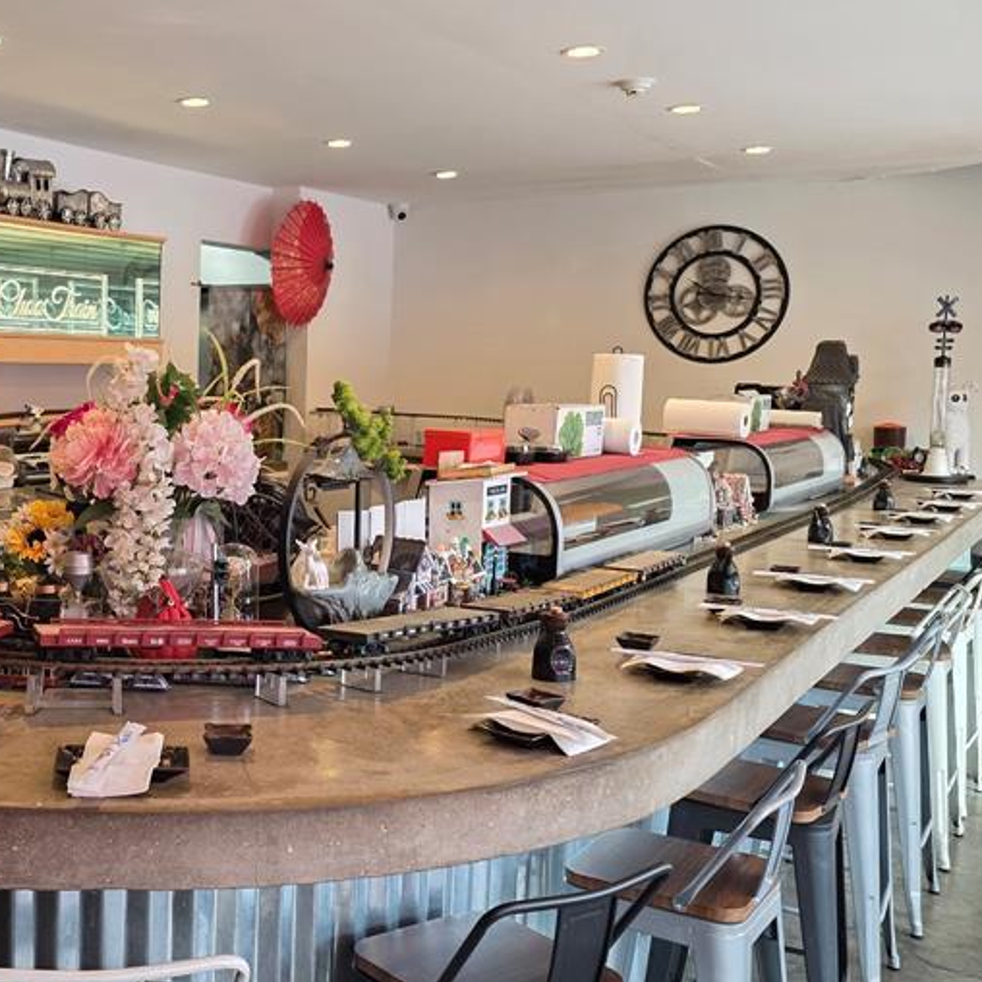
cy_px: 458
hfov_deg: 38.9
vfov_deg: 40.9
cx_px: 159
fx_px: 1316
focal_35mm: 41
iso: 250
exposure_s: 1/120
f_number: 1.7
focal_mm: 6.3
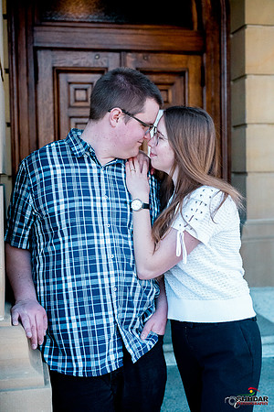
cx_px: 137
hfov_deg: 27.0
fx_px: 571
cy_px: 206
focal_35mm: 50
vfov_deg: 39.6
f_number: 3.5
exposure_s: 1/8000
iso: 6400
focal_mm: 50
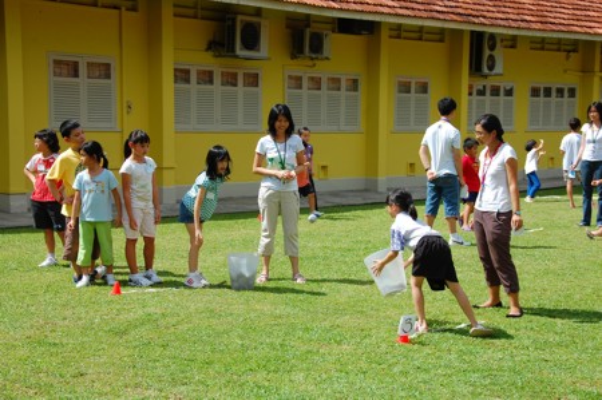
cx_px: 301
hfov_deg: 28.1
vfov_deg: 18.9
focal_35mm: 72
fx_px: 1203
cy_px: 200
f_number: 9
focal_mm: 48
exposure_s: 1/320
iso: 200
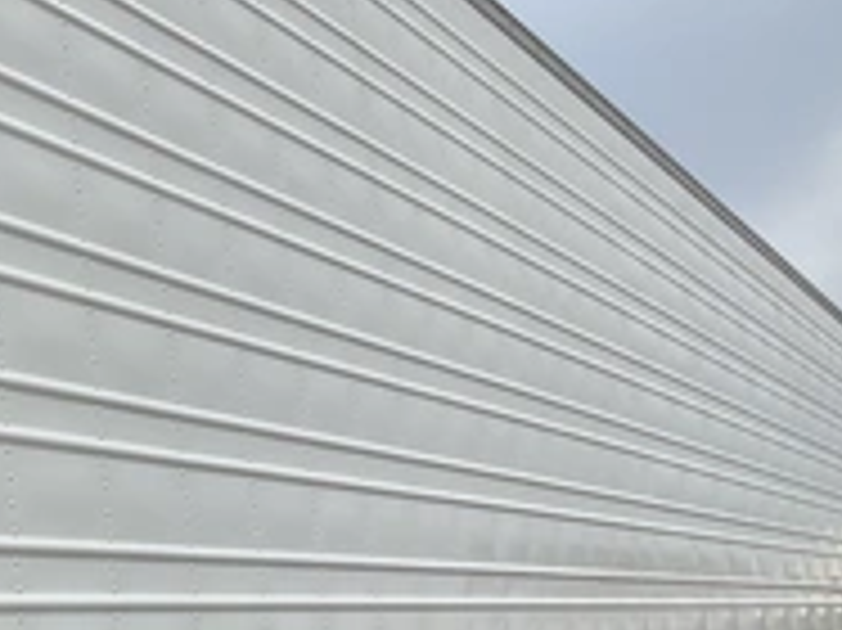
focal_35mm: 62
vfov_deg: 23.5
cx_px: 23
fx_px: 1507
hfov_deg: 29.4
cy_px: 446
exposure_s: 1/412
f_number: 1.8
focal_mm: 3
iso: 25
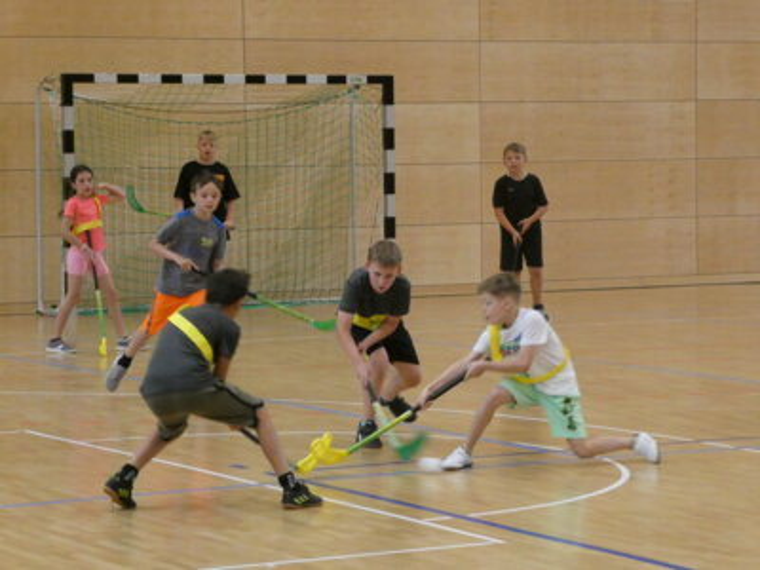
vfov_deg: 12.0
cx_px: 380
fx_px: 2722
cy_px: 285
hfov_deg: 15.9
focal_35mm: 124
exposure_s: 1/125
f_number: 5.2
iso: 1000
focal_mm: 22.3
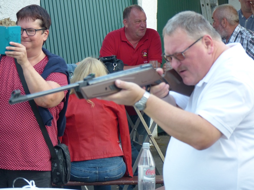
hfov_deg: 11.3
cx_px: 127
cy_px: 95
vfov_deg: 8.5
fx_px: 1284
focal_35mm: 175
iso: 200
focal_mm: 31.5
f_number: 2.8
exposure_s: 1/80
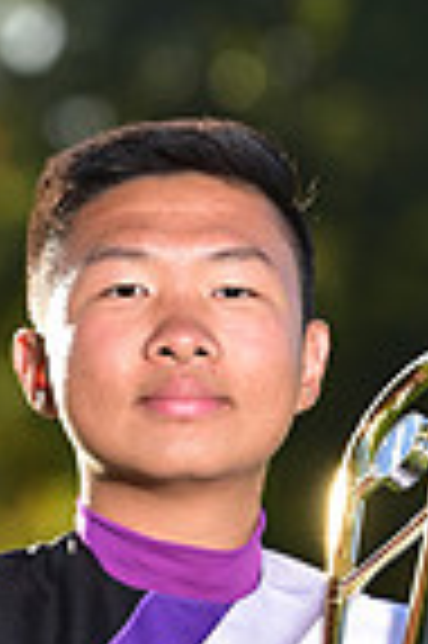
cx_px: 200
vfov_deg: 2.5
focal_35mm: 812
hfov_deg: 1.7
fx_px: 14515
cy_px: 779
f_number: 5
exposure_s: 1/250
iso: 100
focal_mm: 200
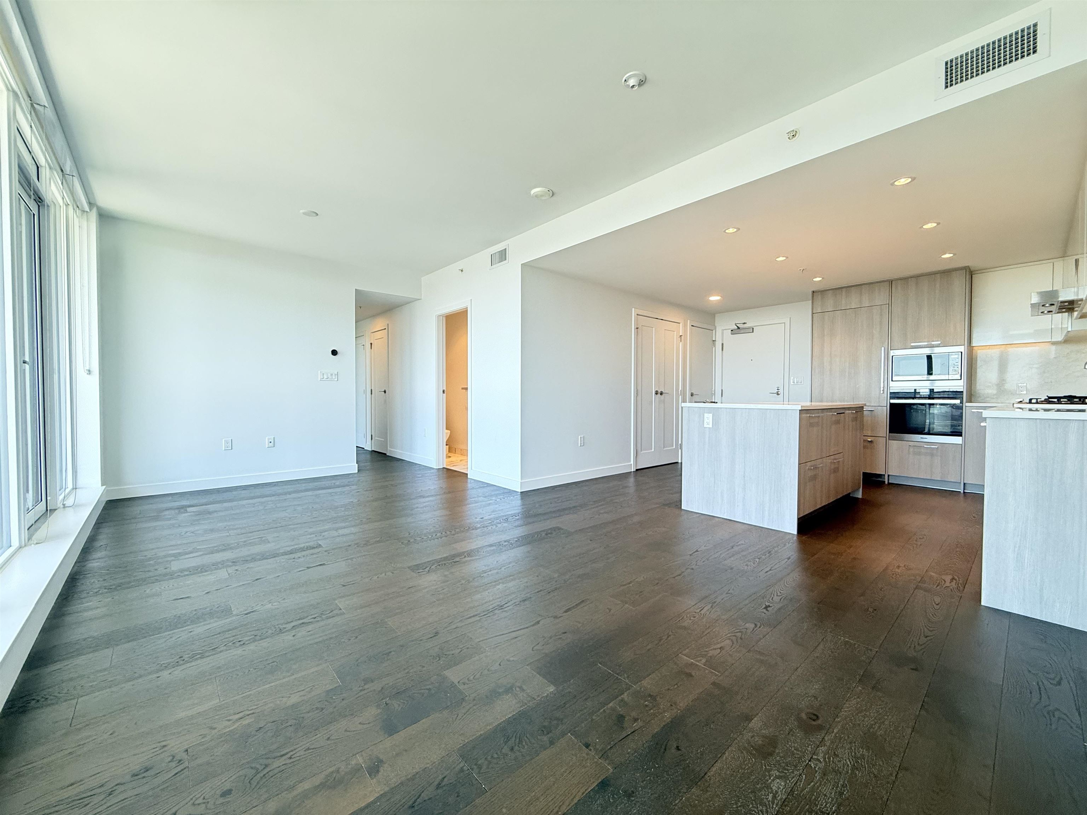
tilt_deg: -1.5
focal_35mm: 14
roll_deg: -0.5
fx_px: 440
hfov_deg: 102.1
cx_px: 544
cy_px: 408
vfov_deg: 85.7
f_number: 2.2
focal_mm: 2.22
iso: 160
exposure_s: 1/120
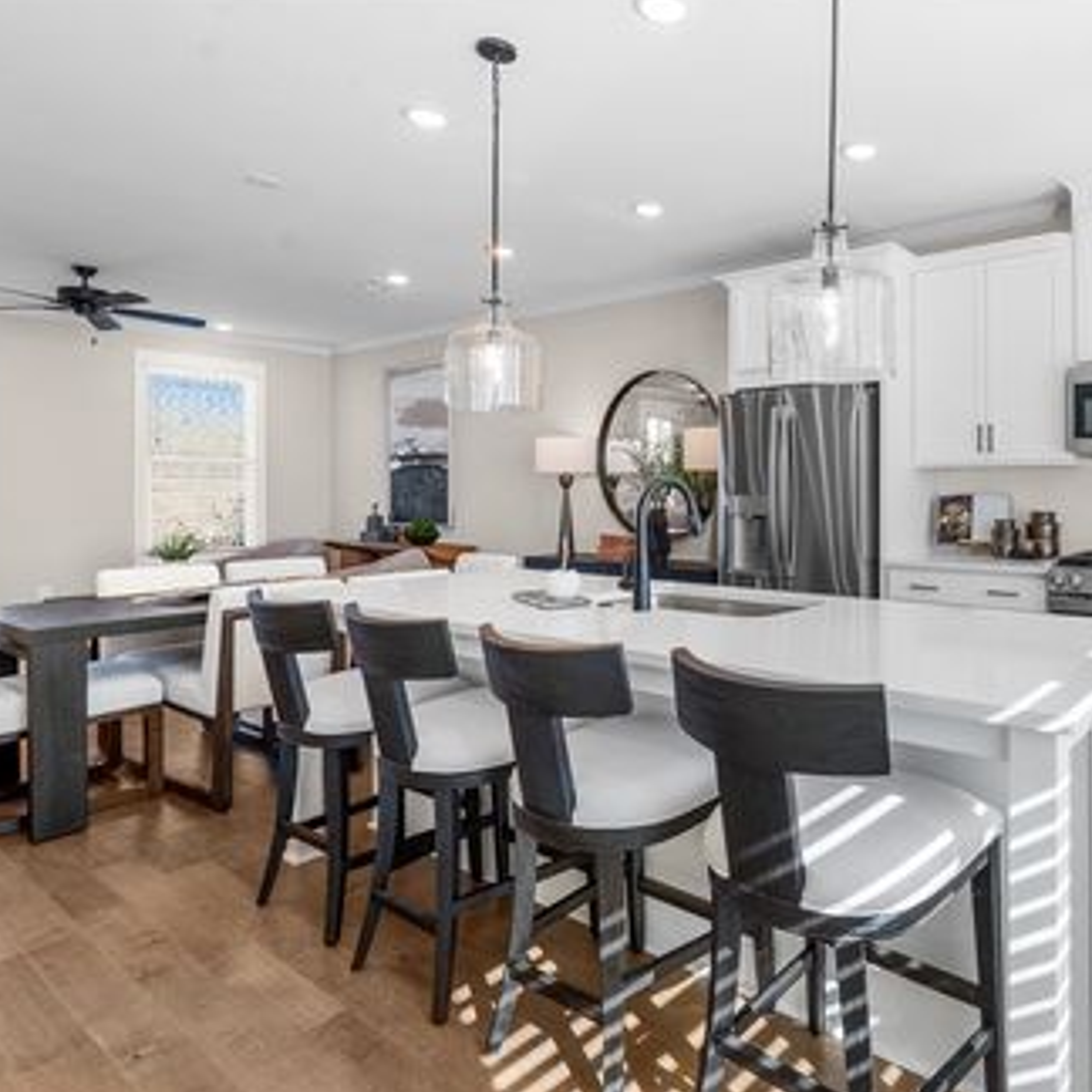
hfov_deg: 68.0
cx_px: 806
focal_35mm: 21
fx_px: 749
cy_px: 543
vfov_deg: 72.1
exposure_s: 1/20
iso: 125
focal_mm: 16
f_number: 8
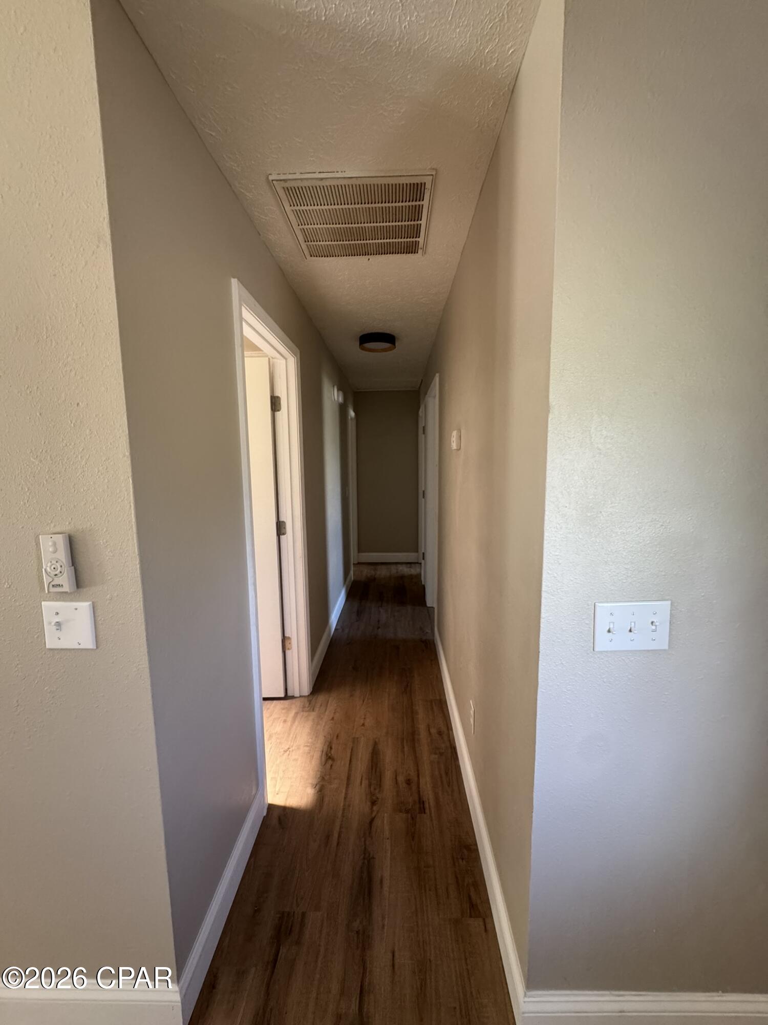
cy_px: 512
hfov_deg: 85.7
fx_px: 414
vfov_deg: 102.1
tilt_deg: -7.3
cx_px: 384
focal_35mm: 14
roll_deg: +1.3
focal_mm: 2.22
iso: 320
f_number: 2.2
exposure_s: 1/99
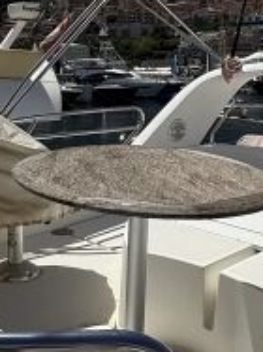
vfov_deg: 34.7
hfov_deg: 26.5
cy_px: 128
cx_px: 105
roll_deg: -1.0
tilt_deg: -5.7
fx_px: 558
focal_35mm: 55
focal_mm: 2.22
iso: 50
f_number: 2.2
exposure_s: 1/6173
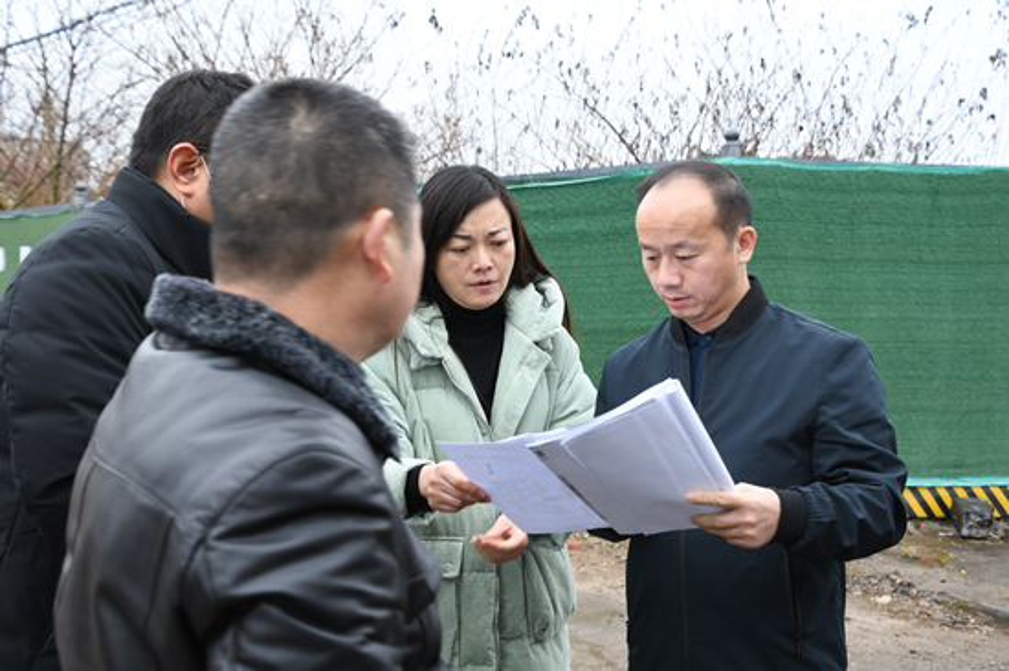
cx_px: 504
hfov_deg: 46.4
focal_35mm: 42
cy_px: 336
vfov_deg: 31.9
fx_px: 1176
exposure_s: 1/50
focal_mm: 28
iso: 280
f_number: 5.6
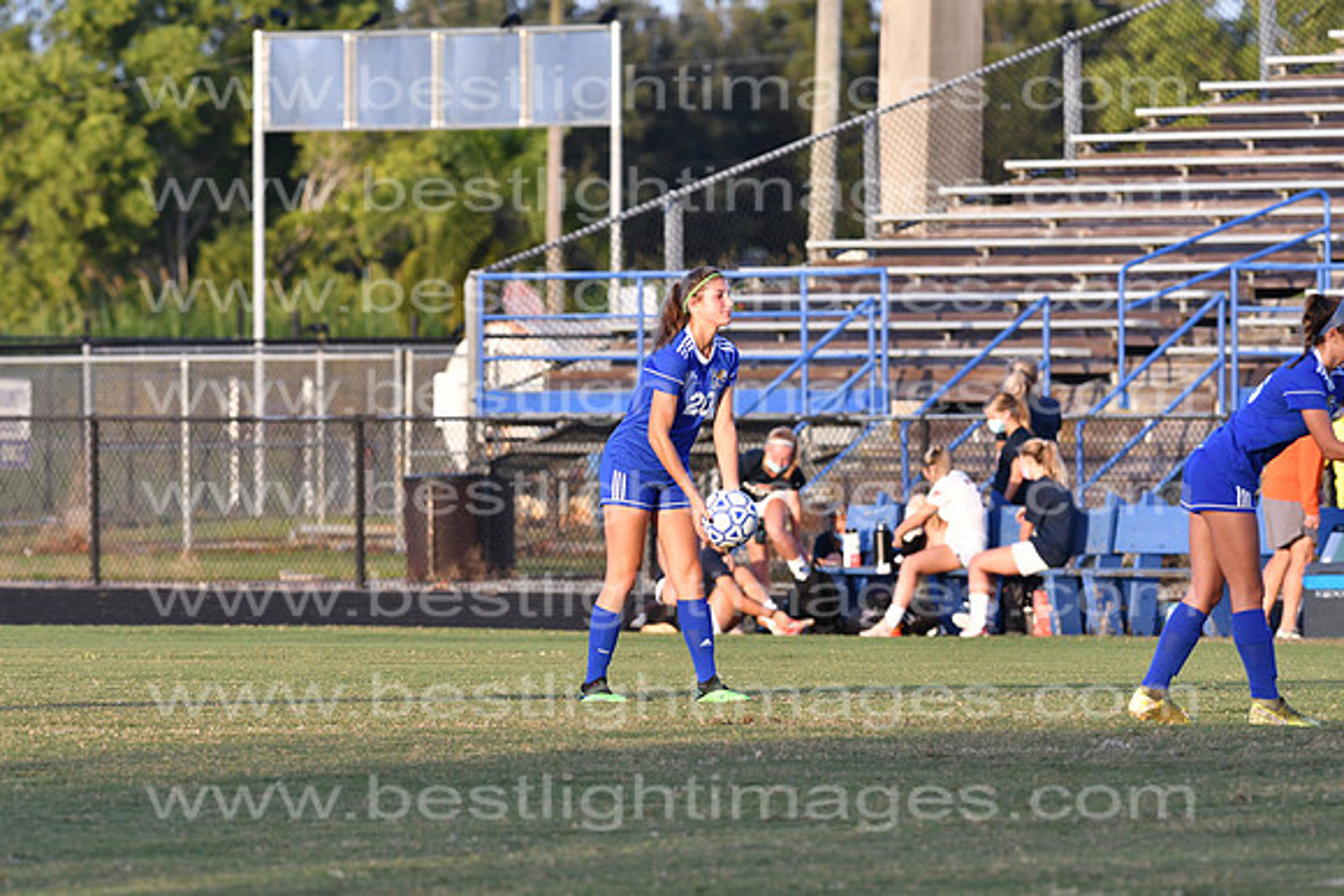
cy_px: 448
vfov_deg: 3.1
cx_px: 672
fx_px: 16803
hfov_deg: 4.6
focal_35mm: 450
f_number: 5.6
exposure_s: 1/1000
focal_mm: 300
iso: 800
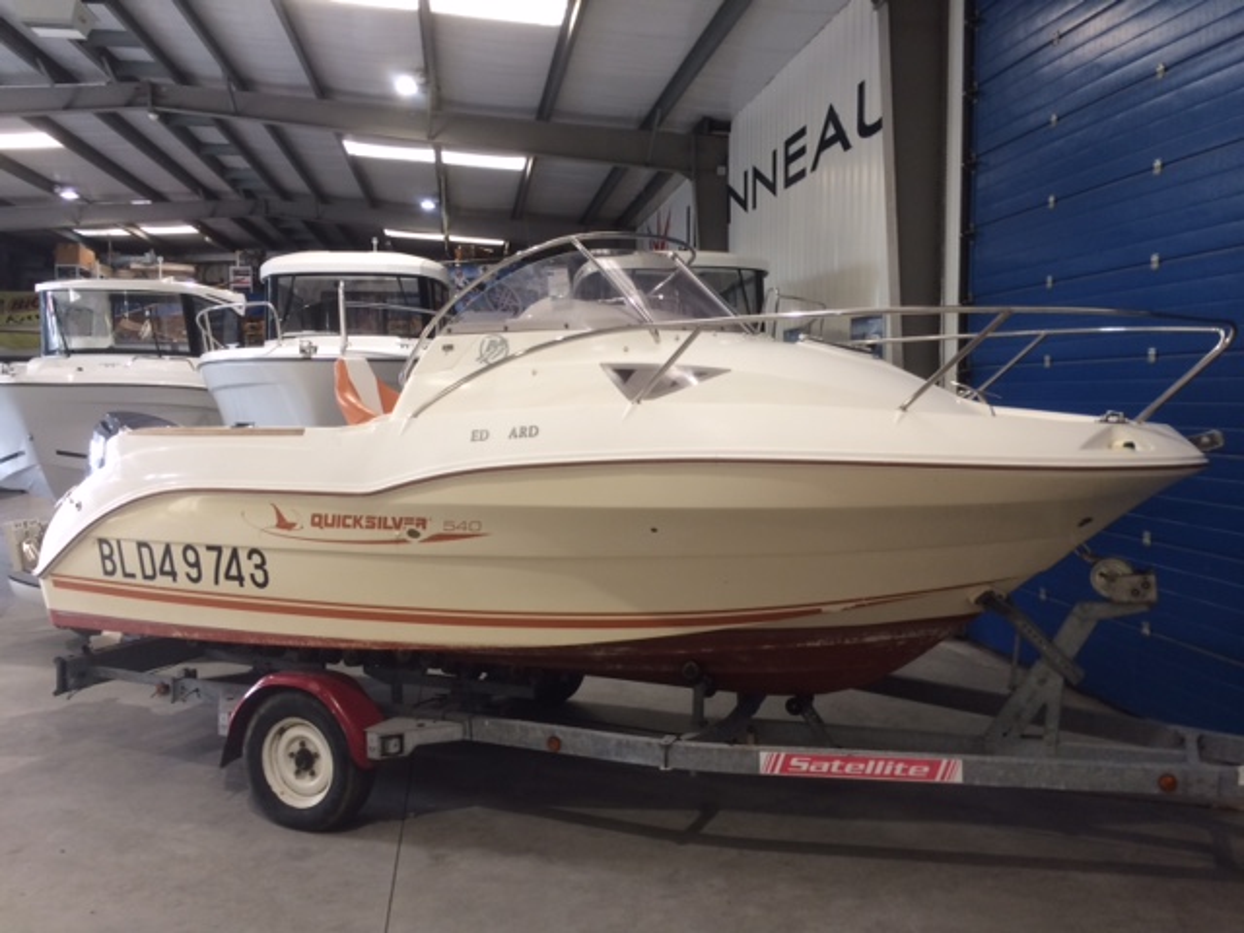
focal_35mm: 29
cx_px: 622
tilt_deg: -2.6
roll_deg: +0.4
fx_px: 1042
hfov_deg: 61.7
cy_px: 466
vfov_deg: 48.2
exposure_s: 1/33
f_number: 2.2
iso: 40
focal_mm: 4.15
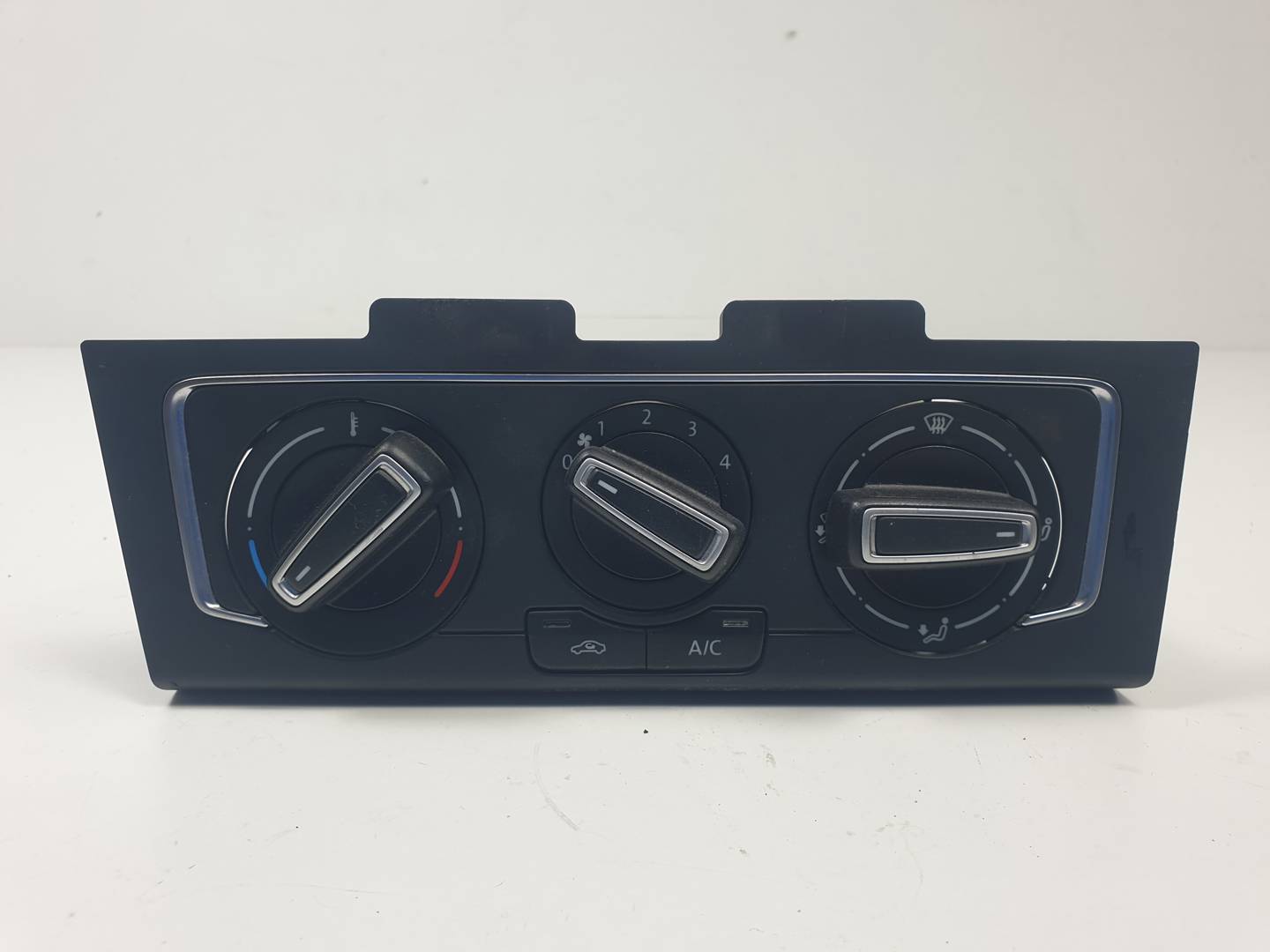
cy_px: 476
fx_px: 954
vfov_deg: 53.1
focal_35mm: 26
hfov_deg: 67.3
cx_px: 635
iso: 50
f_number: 2.4
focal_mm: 4.3
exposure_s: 1/185
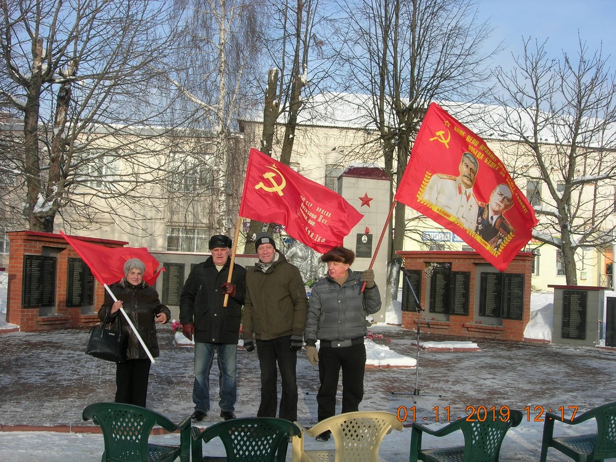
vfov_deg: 37.7
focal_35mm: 38
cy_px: 231
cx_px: 308
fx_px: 676
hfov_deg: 49.0
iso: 64
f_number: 4.8
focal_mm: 7.8
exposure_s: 1/490
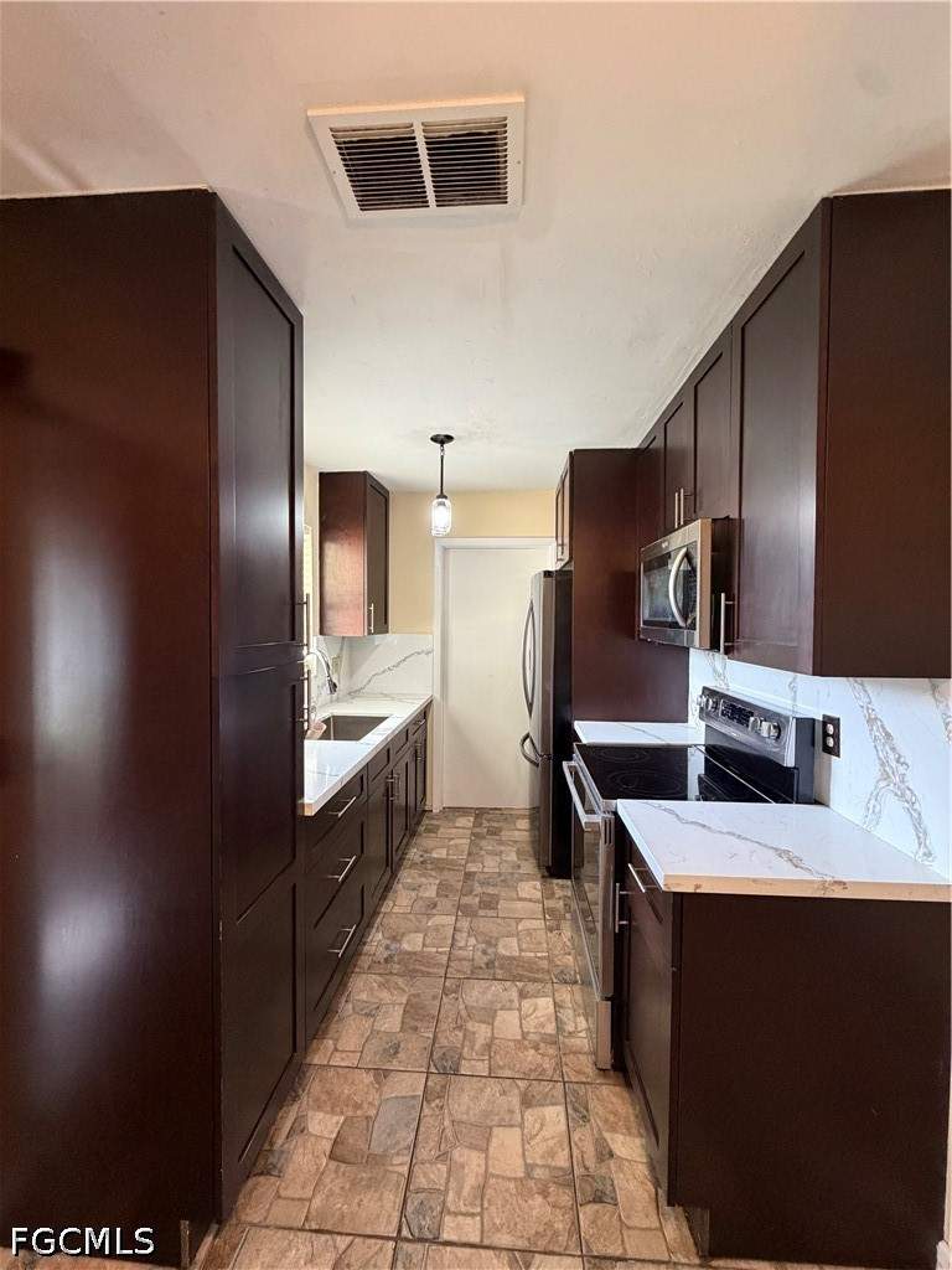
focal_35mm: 14
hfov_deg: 85.7
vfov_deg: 102.1
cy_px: 635
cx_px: 476
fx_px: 513
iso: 320
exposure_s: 1/60
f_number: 2.2
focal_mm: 2.22
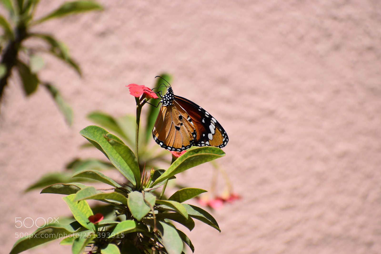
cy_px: 127
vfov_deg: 3.1
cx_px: 190
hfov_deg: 4.6
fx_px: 4761
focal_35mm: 450
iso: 200
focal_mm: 300
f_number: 7.1
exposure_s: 1/800
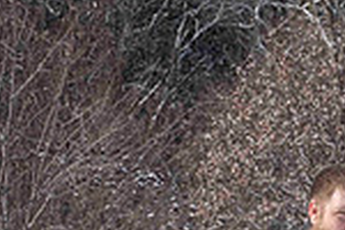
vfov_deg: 4.4
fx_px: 2961
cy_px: 388
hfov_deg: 6.6
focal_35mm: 309
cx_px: 547
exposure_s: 1/1000
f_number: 14
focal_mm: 80
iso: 640
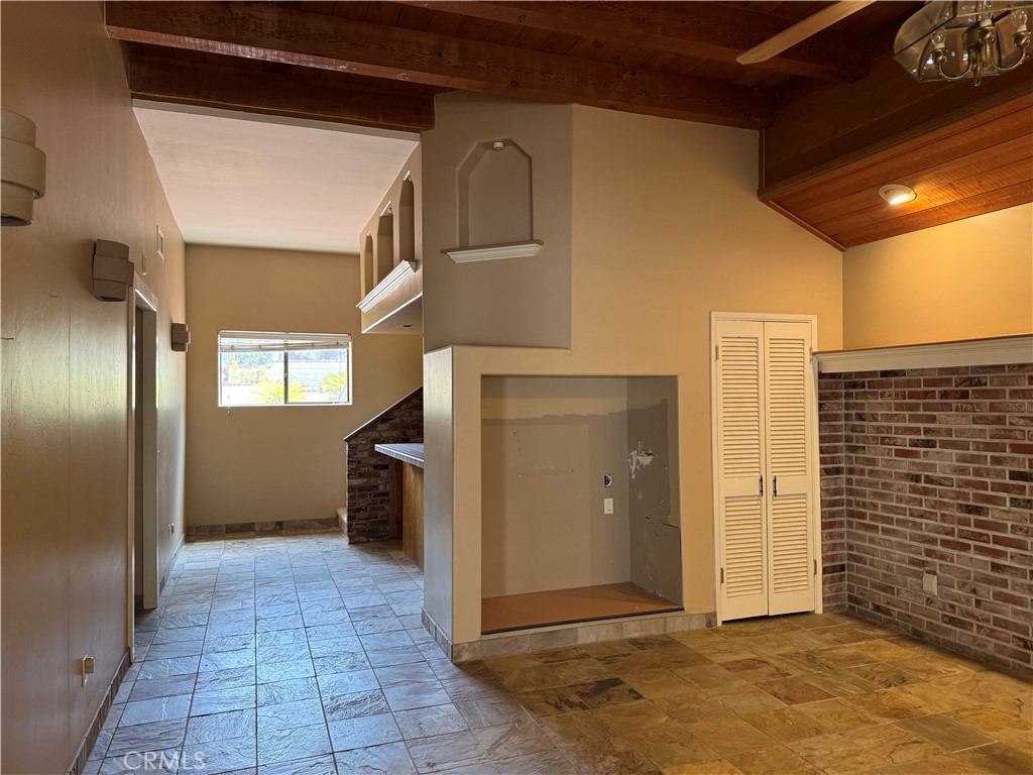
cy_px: 388
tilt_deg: +3.1
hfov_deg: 71.6
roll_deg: -0.2
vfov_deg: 56.8
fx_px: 716
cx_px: 516
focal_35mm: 24
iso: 200
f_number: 1.78
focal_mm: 6.76
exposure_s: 1/60
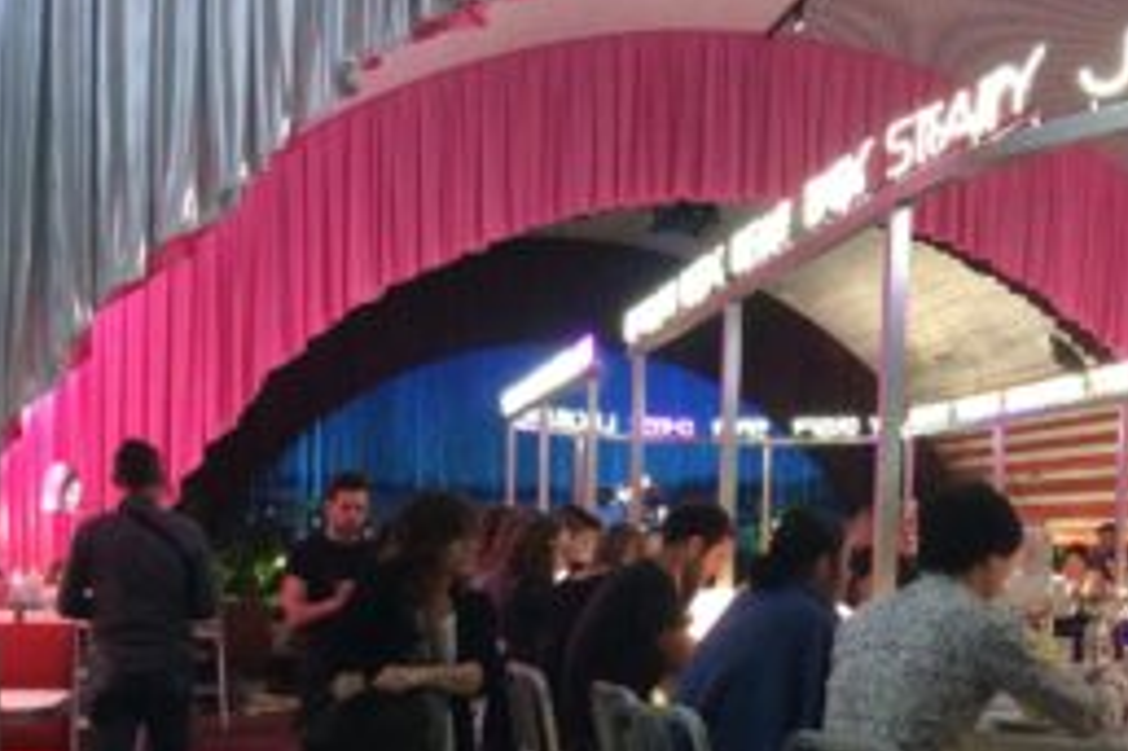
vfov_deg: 25.5
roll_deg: -1.9
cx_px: 698
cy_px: 602
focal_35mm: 52
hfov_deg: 38.0
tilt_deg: -1.5
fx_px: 1628
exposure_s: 1/20
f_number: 2.4
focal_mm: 3.3
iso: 320
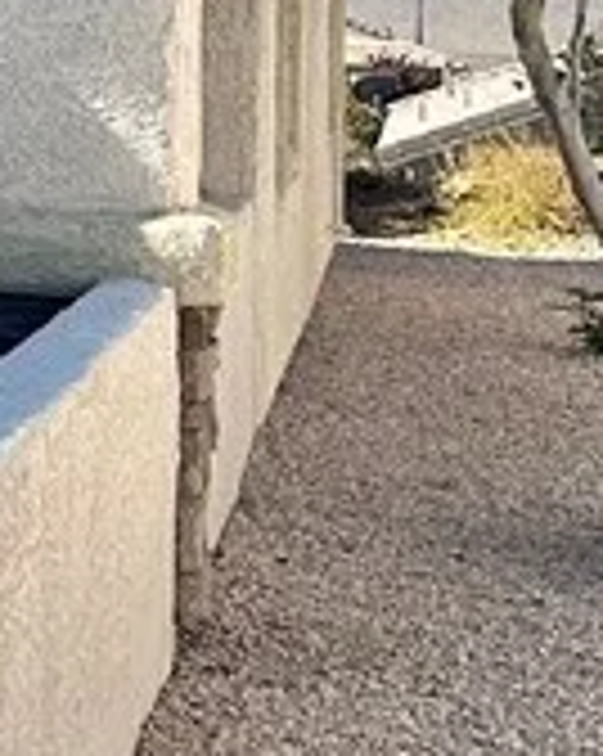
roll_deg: -1.8
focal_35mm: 143
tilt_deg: +2.5
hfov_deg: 9.2
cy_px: -99
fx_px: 3196
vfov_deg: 13.2
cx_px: -1022
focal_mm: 6.86
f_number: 1.78
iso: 80
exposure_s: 1/3058
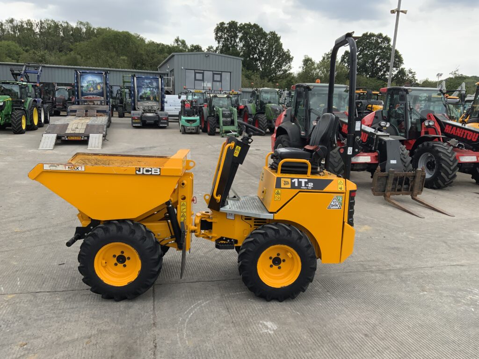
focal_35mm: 29
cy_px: 180
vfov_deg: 48.2
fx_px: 401
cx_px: 240
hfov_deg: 61.7
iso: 16
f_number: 1.8
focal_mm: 3
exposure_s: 1/620
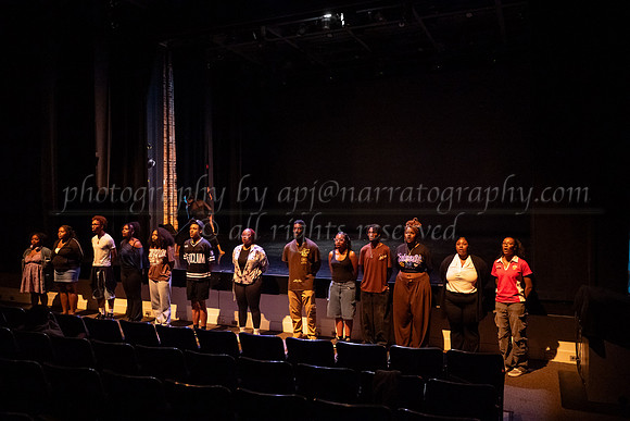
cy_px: 210
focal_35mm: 28
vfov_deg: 46.4
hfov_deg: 65.5
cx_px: 315
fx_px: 490
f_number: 3.5
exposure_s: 1/80
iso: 4000
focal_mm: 28
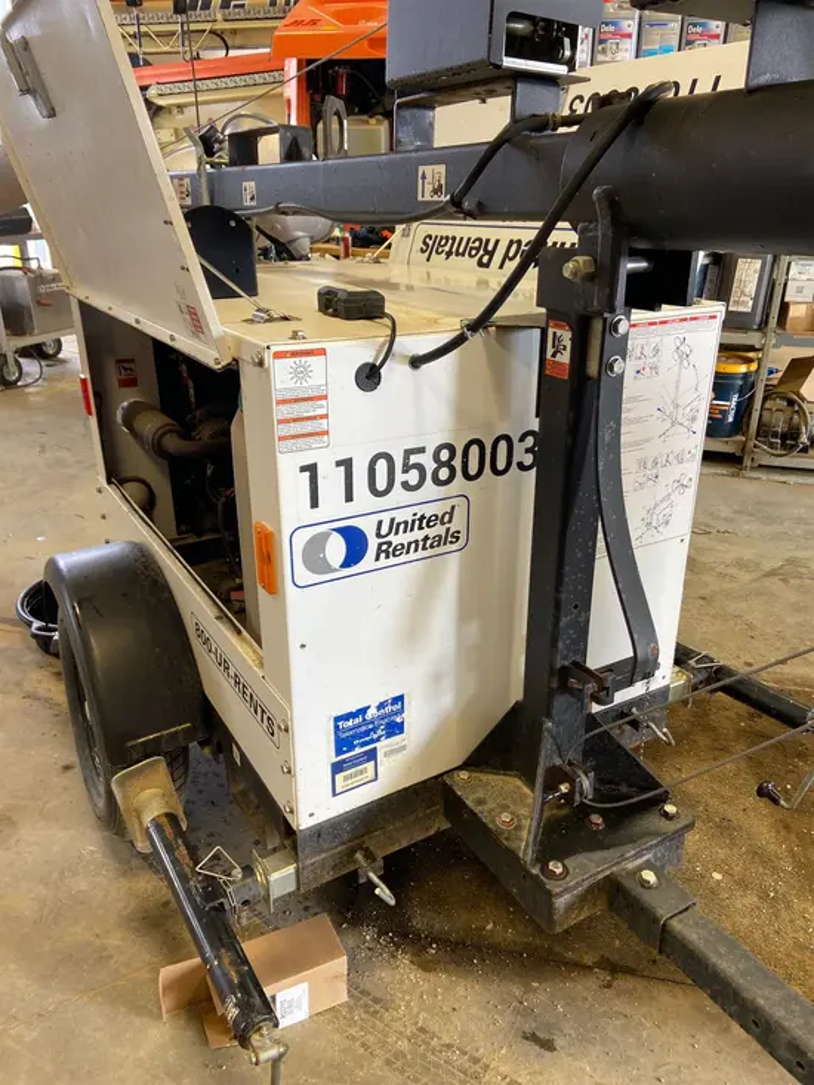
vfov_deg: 67.3
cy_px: 542
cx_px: 407
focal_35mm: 26
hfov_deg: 53.1
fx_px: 815
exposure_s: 1/60
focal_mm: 4.25
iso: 100
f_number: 1.8
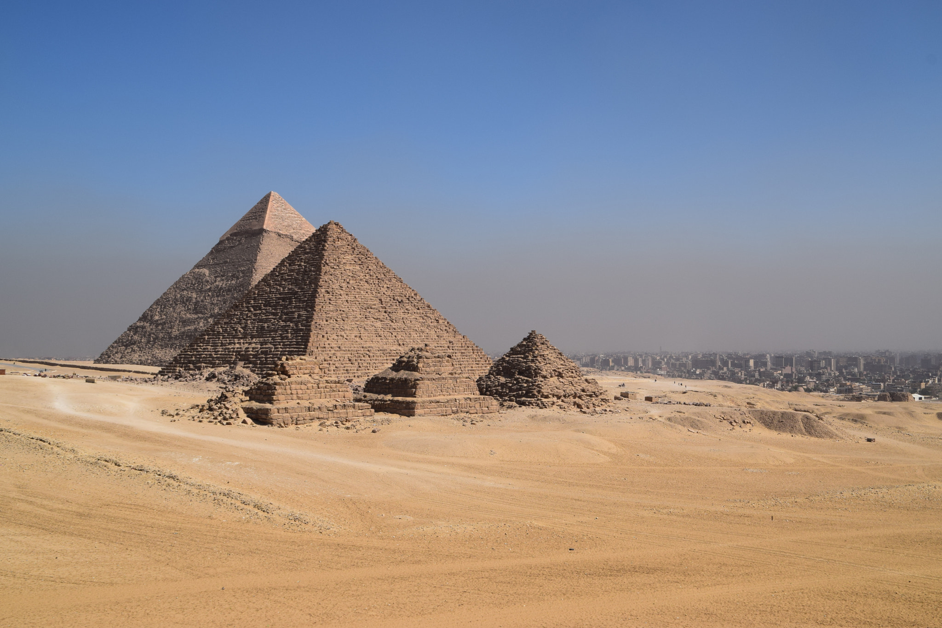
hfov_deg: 46.4
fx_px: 1099
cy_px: 314
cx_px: 471
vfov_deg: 31.9
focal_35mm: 42
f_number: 11
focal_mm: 28
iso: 200
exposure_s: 1/500
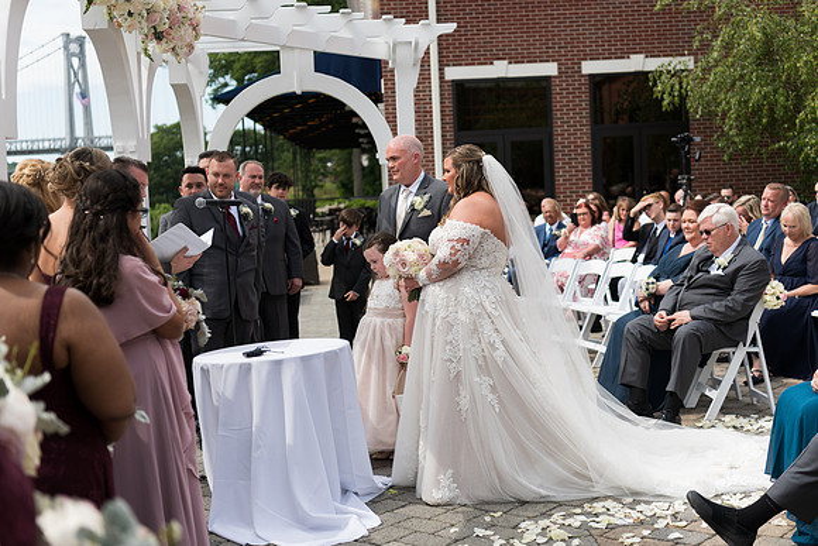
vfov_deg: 26.8
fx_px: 1145
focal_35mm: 50
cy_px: 273
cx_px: 409
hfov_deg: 39.3
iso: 64
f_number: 2.8
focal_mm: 48
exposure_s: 1/1250
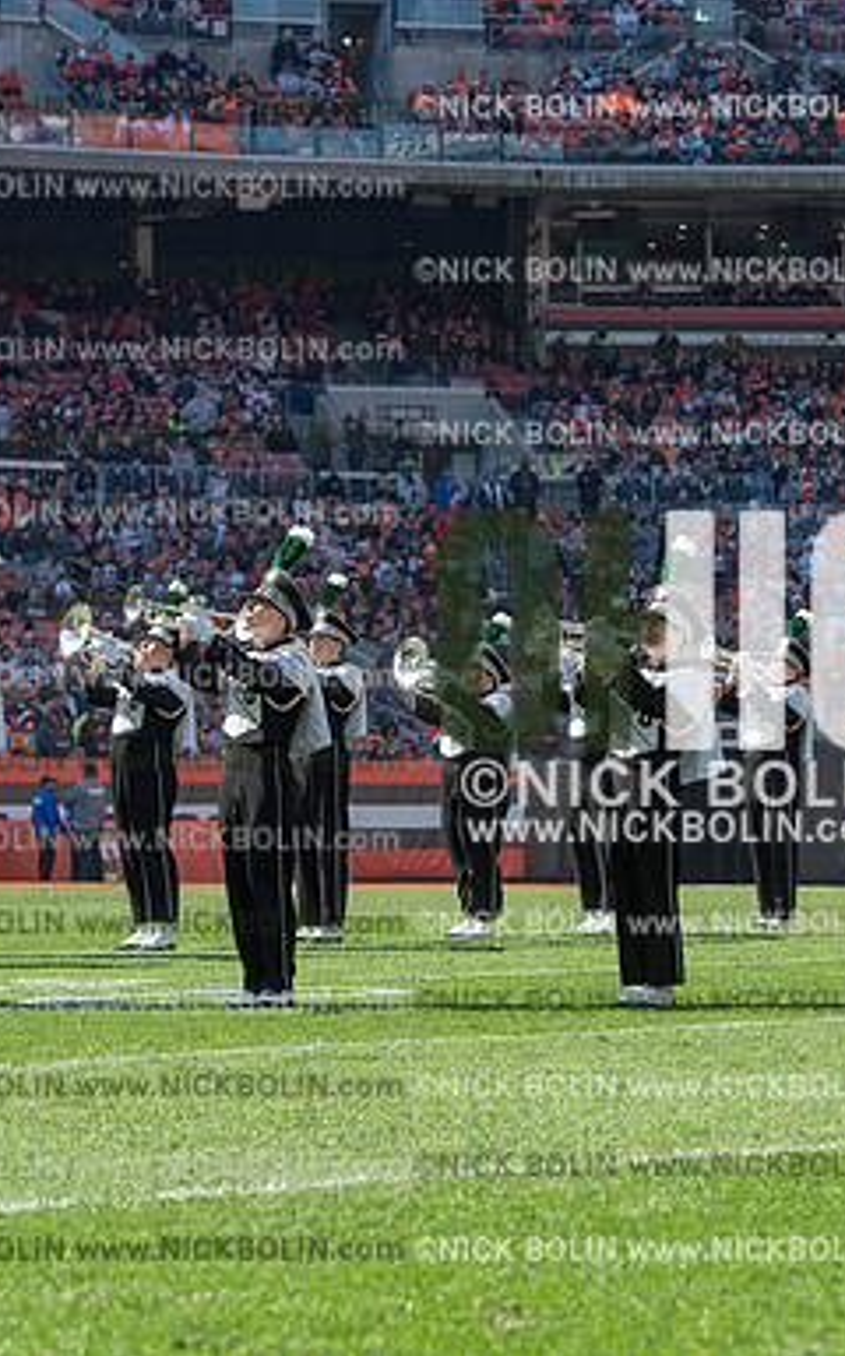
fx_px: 5390
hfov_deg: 8.9
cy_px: 678
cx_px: 683
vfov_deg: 14.3
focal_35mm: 146
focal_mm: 95
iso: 400
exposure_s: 1/1600
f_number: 5
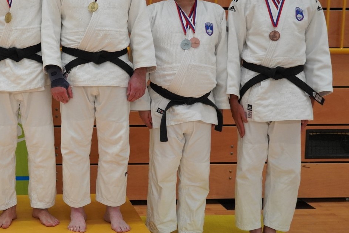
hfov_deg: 31.7
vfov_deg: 21.8
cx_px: 80
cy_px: 81
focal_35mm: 62
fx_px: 601
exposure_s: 1/160
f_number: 4
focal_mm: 26
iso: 1250
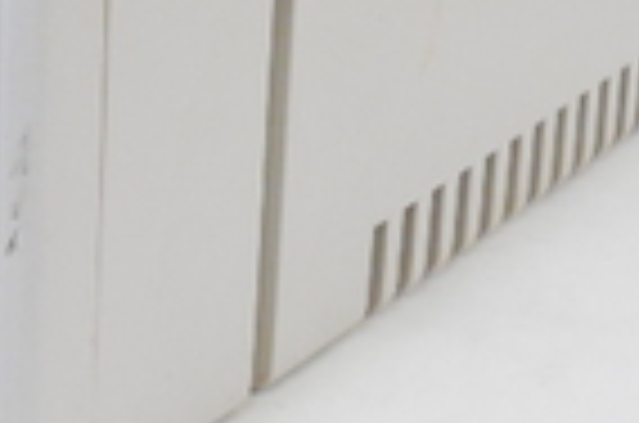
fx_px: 2550
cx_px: 144
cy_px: -14
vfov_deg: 9.4
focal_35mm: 144
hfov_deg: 14.2
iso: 800
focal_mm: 8.8
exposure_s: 1/125
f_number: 4.8
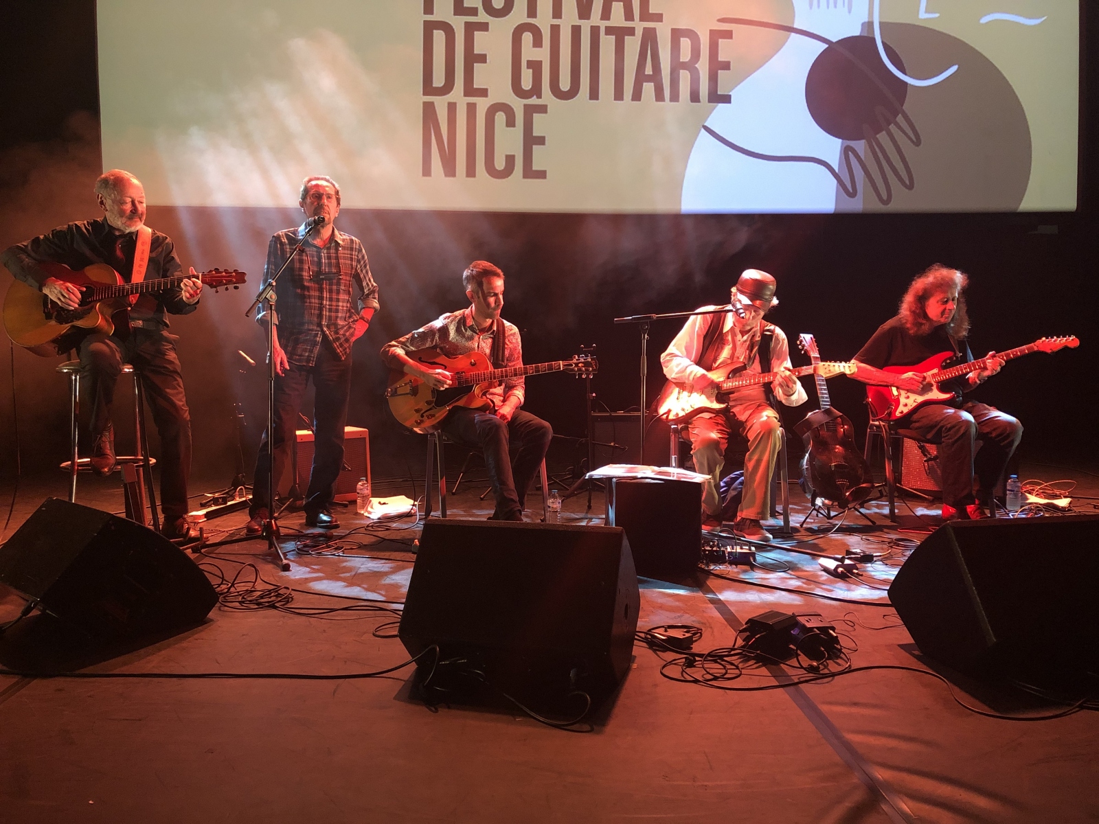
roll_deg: -0.9
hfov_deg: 63.4
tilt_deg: -4.5
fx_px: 889
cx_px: 550
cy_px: 412
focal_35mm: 28
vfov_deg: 49.7
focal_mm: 3.99
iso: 100
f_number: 1.8
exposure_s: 1/14
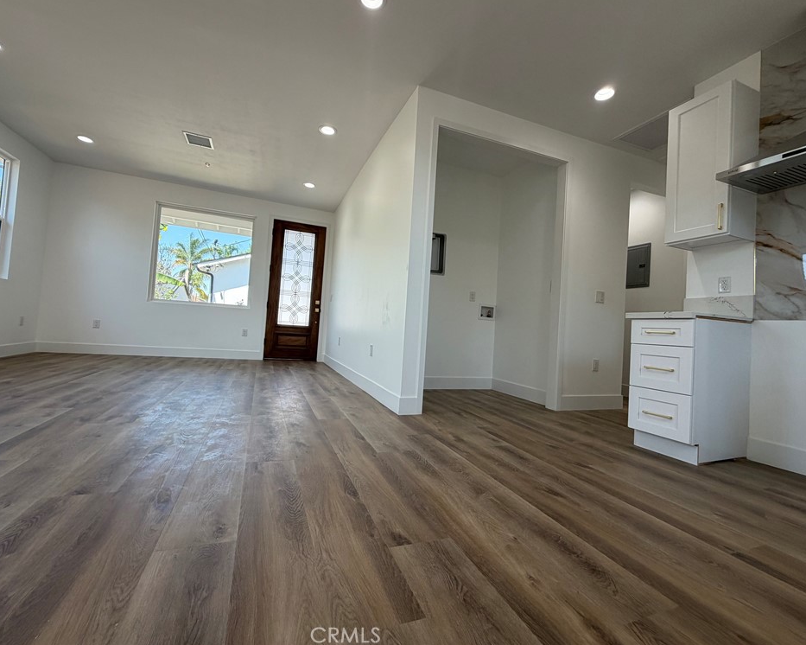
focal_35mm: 15
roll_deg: -3.2
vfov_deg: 84.0
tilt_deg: +0.6
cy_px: 316
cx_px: 393
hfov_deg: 96.8
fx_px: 358
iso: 64
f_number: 2.2
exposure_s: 1/121
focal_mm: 2.22
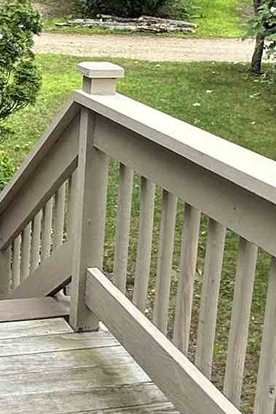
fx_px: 909
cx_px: -48
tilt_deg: -12.0
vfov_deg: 25.6
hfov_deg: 16.6
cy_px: 160
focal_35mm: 79
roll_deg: +1.3
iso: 50
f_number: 2.2
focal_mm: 2.22
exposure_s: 1/99
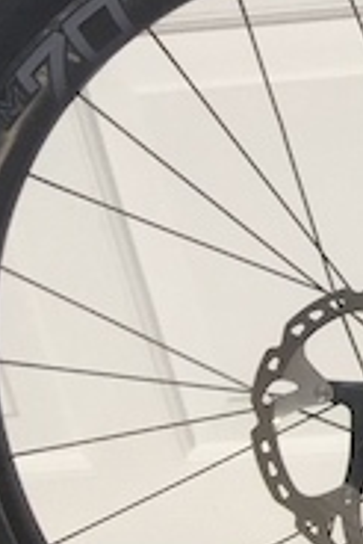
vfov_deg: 12.0
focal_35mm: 168
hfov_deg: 6.5
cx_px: 1467
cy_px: -86
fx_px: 2536
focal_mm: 4.15
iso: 32
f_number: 2.2
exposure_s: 1/4950
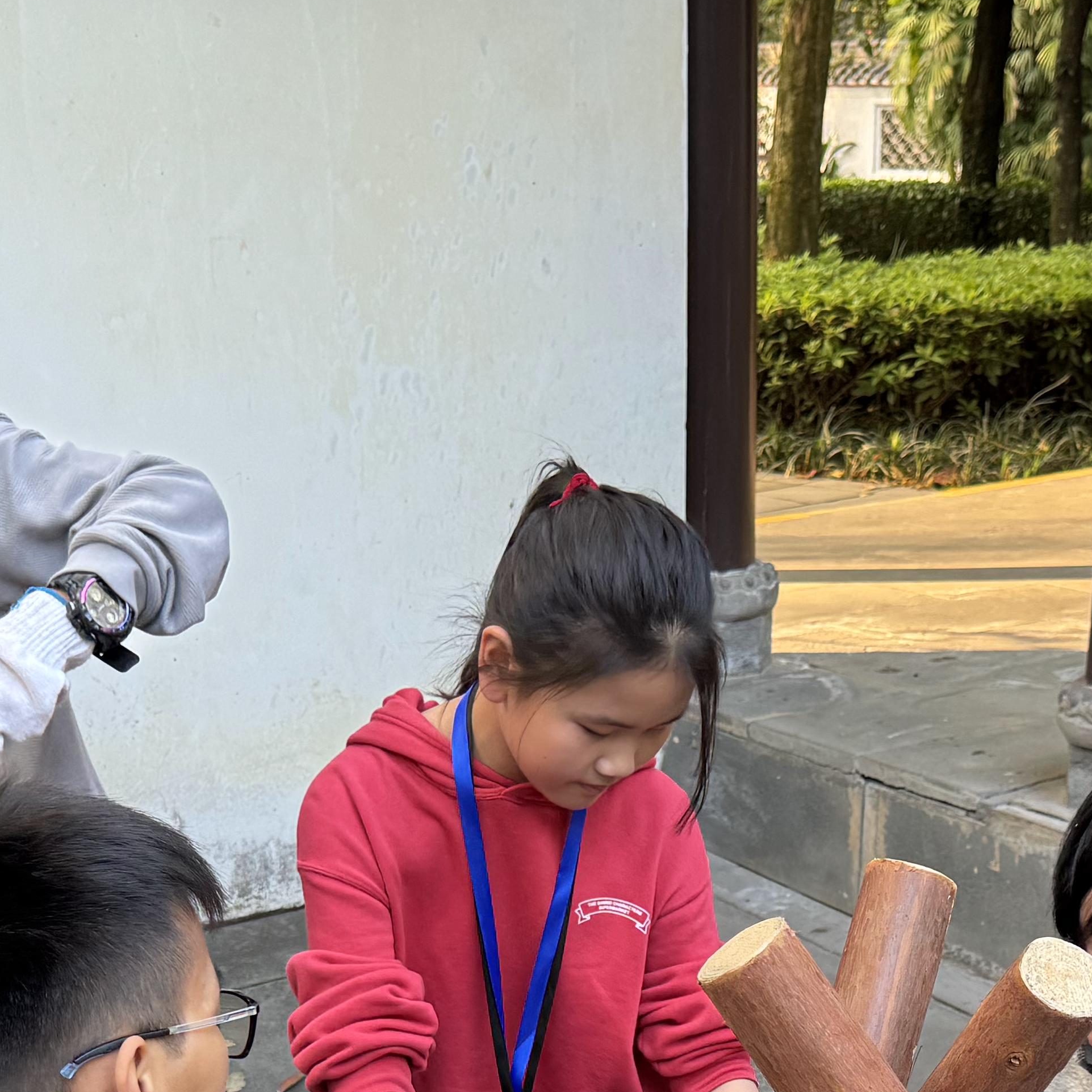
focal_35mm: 63
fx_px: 2248
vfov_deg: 25.3
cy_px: 1199
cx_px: 576
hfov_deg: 27.3
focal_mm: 6.76
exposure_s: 1/121
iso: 200
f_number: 1.78
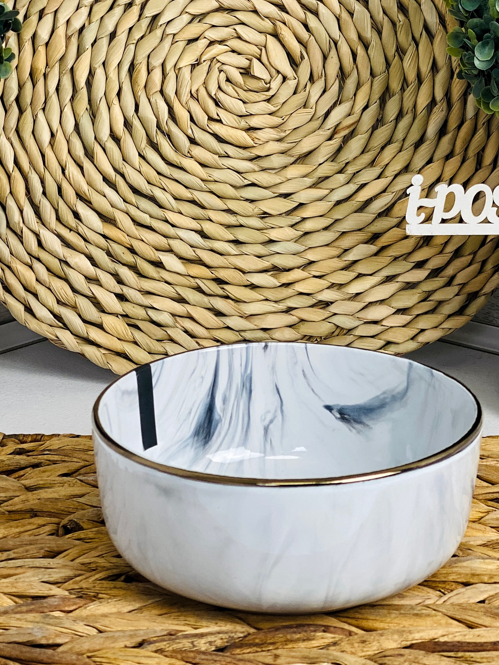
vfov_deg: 22.3
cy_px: 175
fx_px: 1673
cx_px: 278
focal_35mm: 87
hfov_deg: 17.0
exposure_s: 1/104
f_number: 2
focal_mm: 6
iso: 50
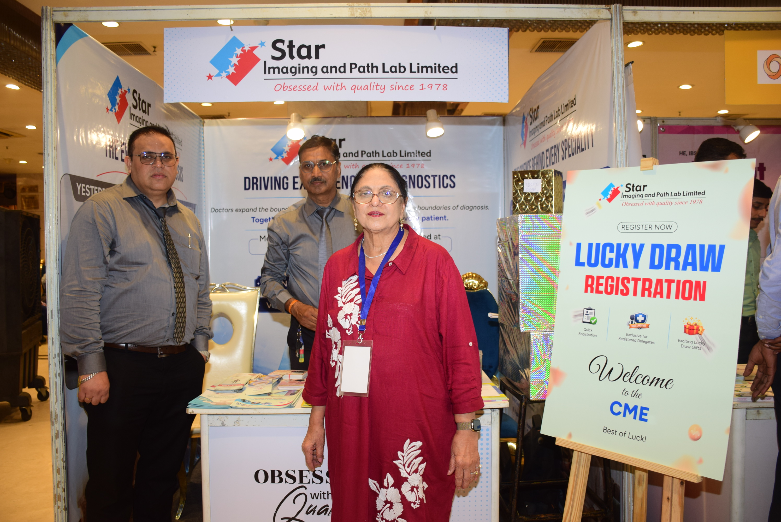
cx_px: 390
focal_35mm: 30
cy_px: 261
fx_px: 651
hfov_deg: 61.9
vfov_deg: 43.7
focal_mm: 20
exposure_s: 1/125
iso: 320
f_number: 3.5
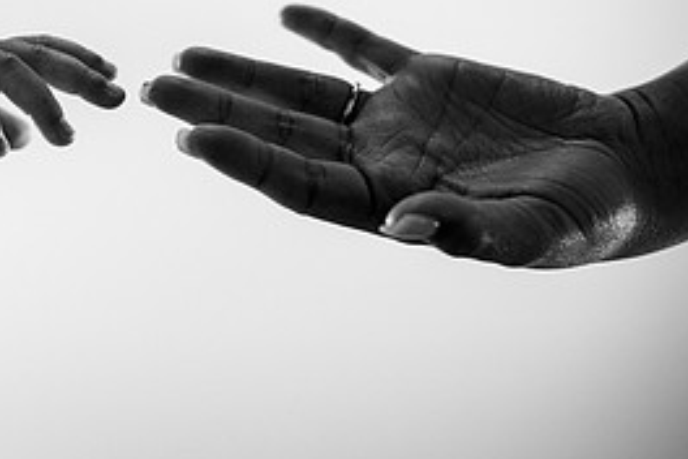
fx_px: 1471
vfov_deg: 17.6
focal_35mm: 77
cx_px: 143
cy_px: 126
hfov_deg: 25.9
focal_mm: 35
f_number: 2.5
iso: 640
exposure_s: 1/125
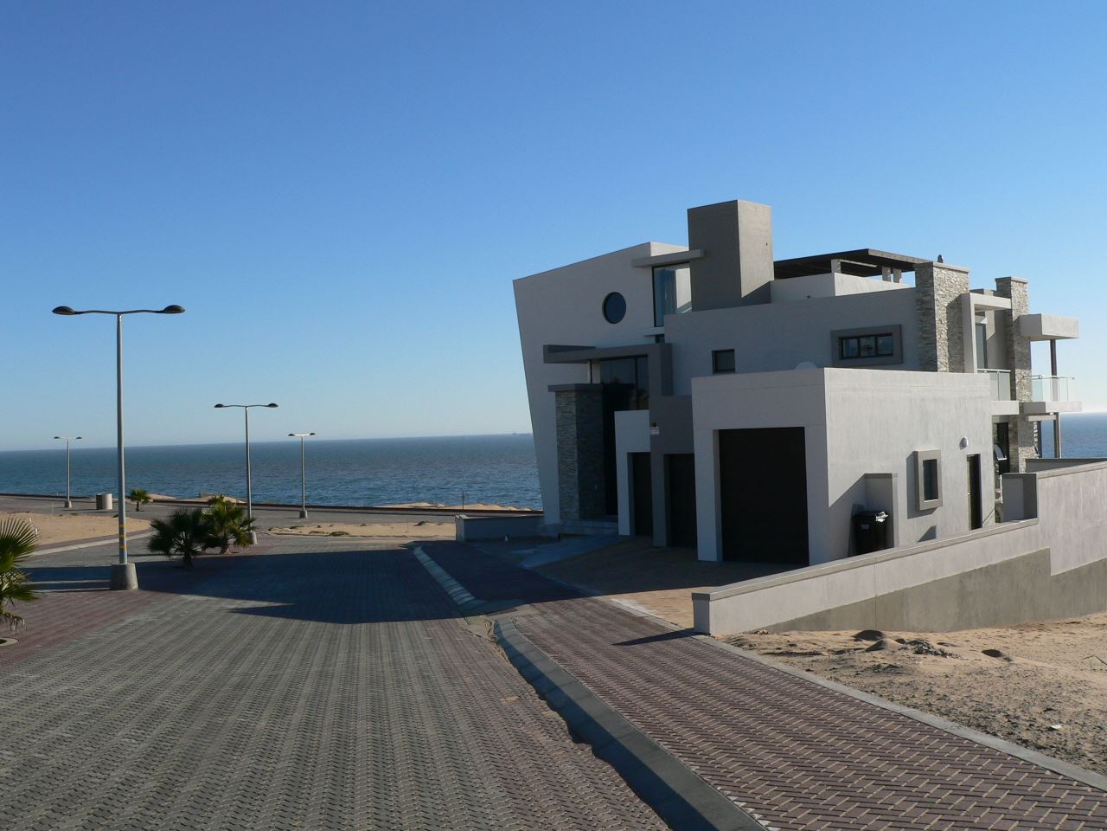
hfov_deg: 51.4
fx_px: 1151
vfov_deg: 39.7
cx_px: 554
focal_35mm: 36
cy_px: 416
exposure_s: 1/500
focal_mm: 6
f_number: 5.6
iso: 80
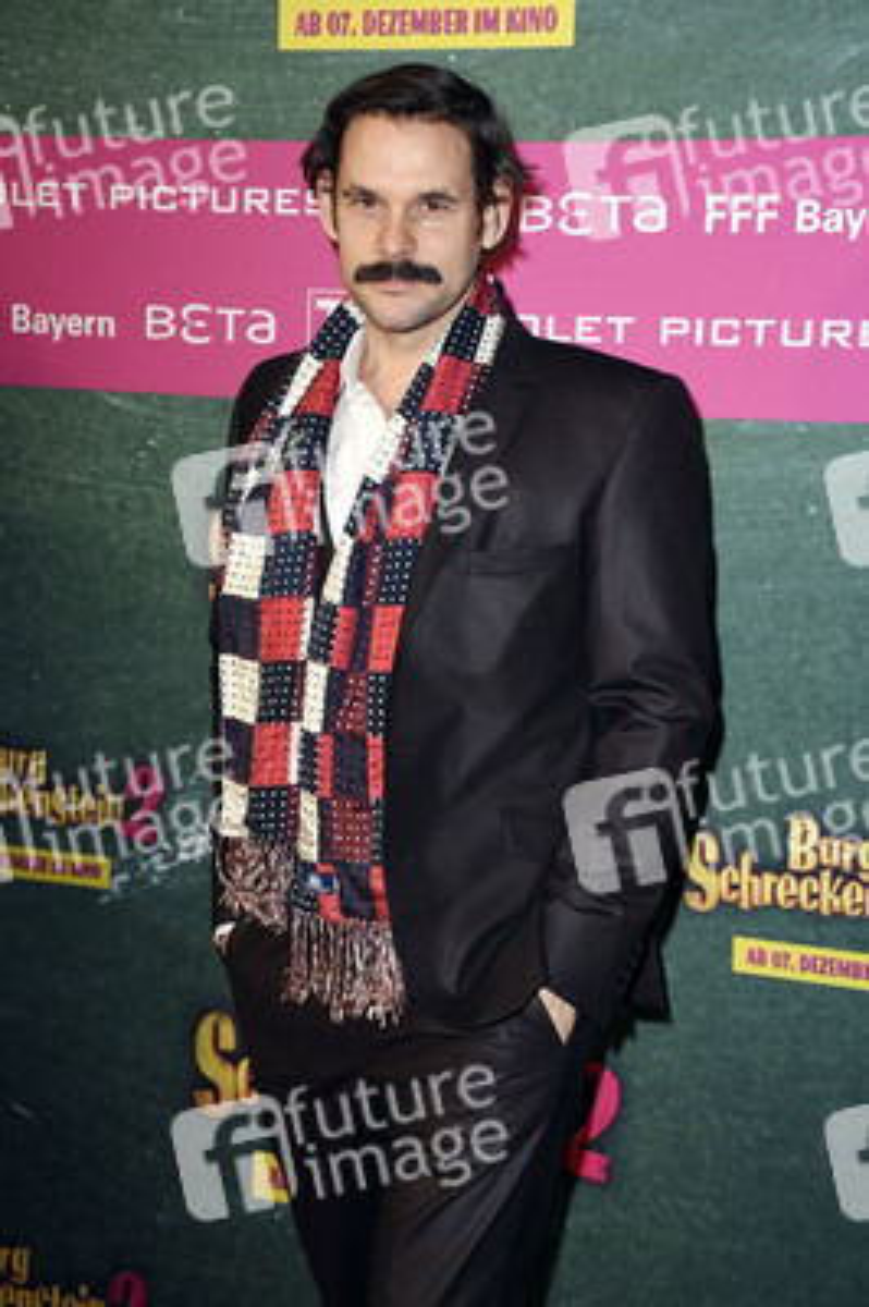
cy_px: 654
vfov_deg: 24.2
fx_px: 3047
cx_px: 434
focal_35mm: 84
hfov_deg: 16.2
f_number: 6.3
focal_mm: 56
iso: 640
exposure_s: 1/160
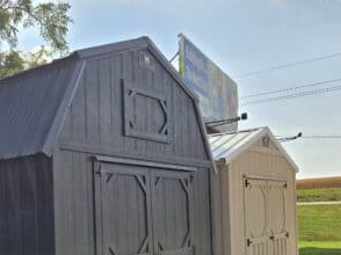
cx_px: 50
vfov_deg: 30.0
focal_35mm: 47
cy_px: 210
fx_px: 463
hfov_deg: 38.3
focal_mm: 5.4
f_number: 1.8
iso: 25
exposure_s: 1/2436
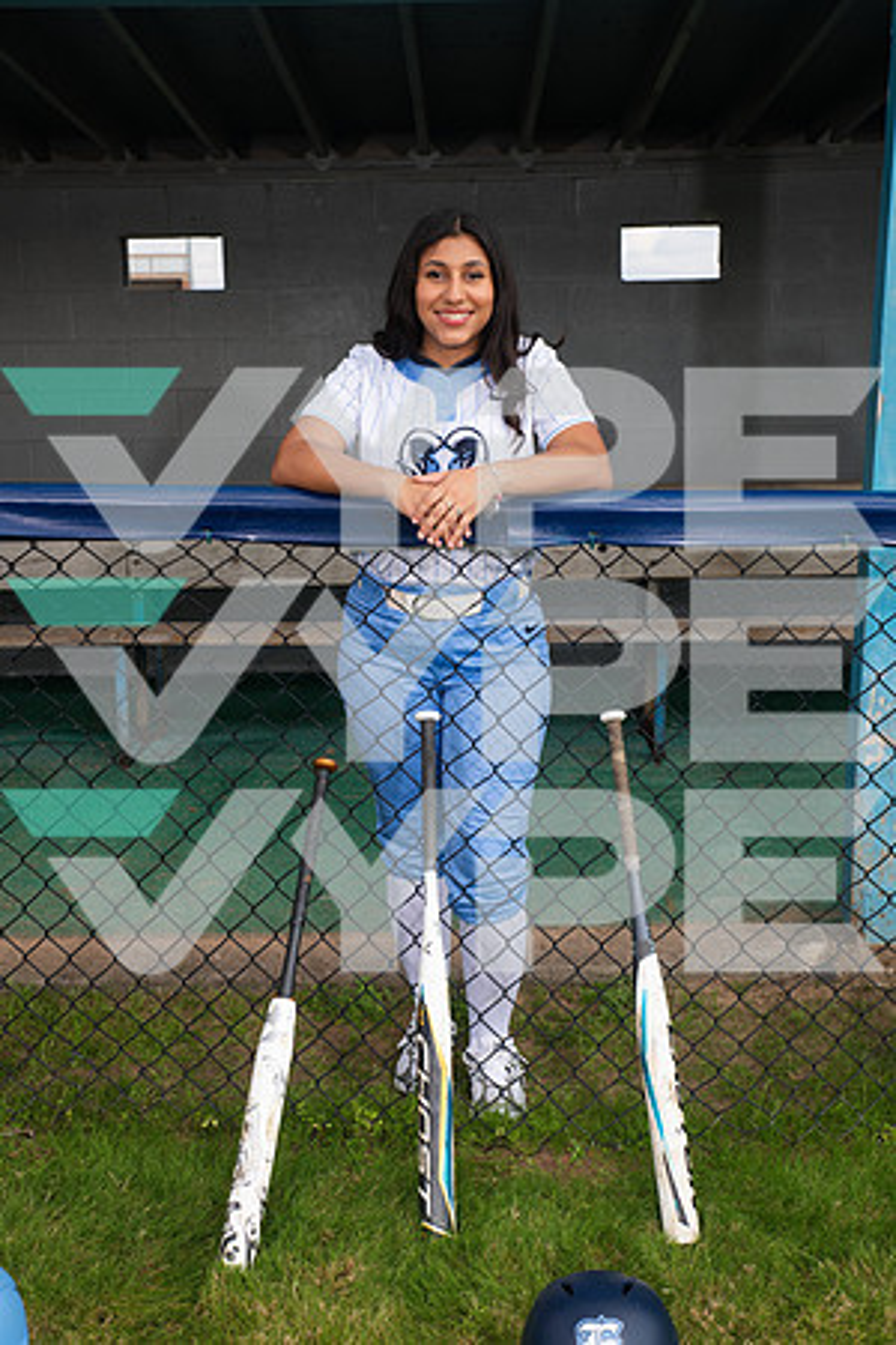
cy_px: 672
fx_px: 1717
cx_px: 448
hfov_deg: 29.2
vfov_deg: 42.7
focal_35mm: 46
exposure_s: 1/320
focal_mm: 46
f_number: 8
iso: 160
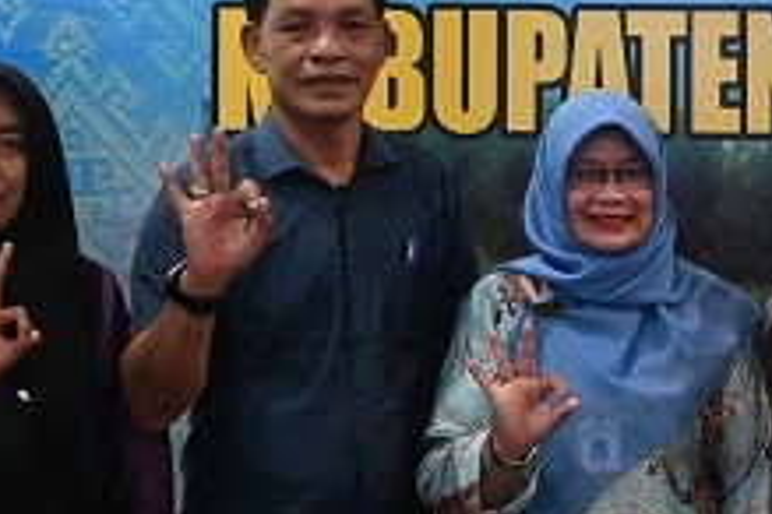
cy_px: -23
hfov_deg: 10.9
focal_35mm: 187
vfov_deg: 7.3
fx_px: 4006
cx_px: 740
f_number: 4.2
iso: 3200
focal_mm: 24.5
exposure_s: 1/80
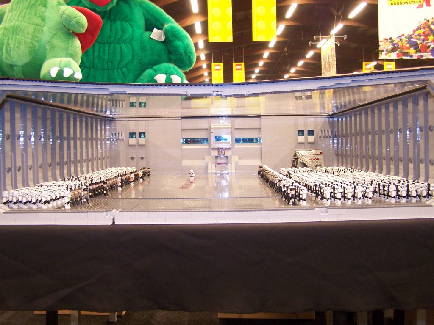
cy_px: 162
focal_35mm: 38
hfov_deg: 49.0
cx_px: 217
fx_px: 476
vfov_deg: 37.7
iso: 140
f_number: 2.8
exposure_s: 1/3
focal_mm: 6.3
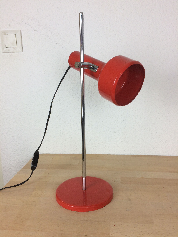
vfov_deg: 61.7
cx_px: 89
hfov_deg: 48.2
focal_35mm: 29
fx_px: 199
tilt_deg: -12.0
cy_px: 118
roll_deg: +2.4
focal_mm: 4.15
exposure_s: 1/100
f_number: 2.2
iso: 50
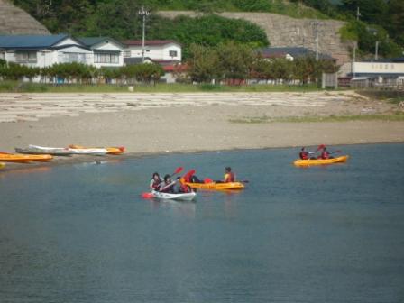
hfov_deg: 15.8
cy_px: 152
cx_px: 202
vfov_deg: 11.9
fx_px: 1459
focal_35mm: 125
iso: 100
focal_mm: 22
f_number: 5.9
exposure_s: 1/500
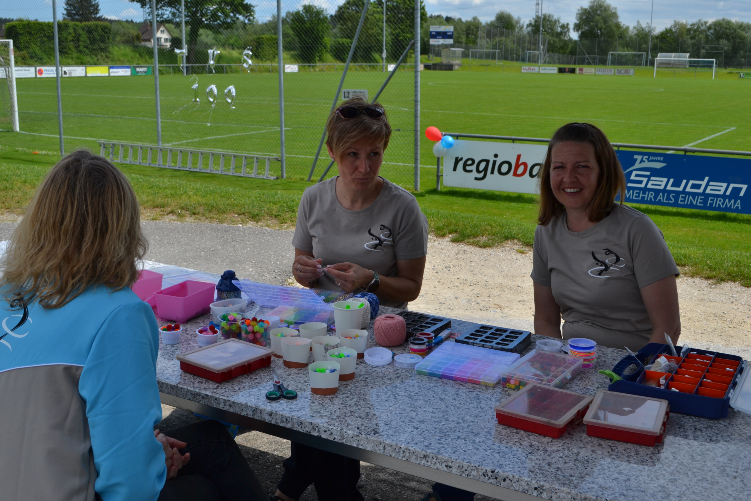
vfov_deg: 31.9
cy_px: 250
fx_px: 876
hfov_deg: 46.4
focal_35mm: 42
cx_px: 376
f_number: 8
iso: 100
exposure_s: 1/250
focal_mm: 28
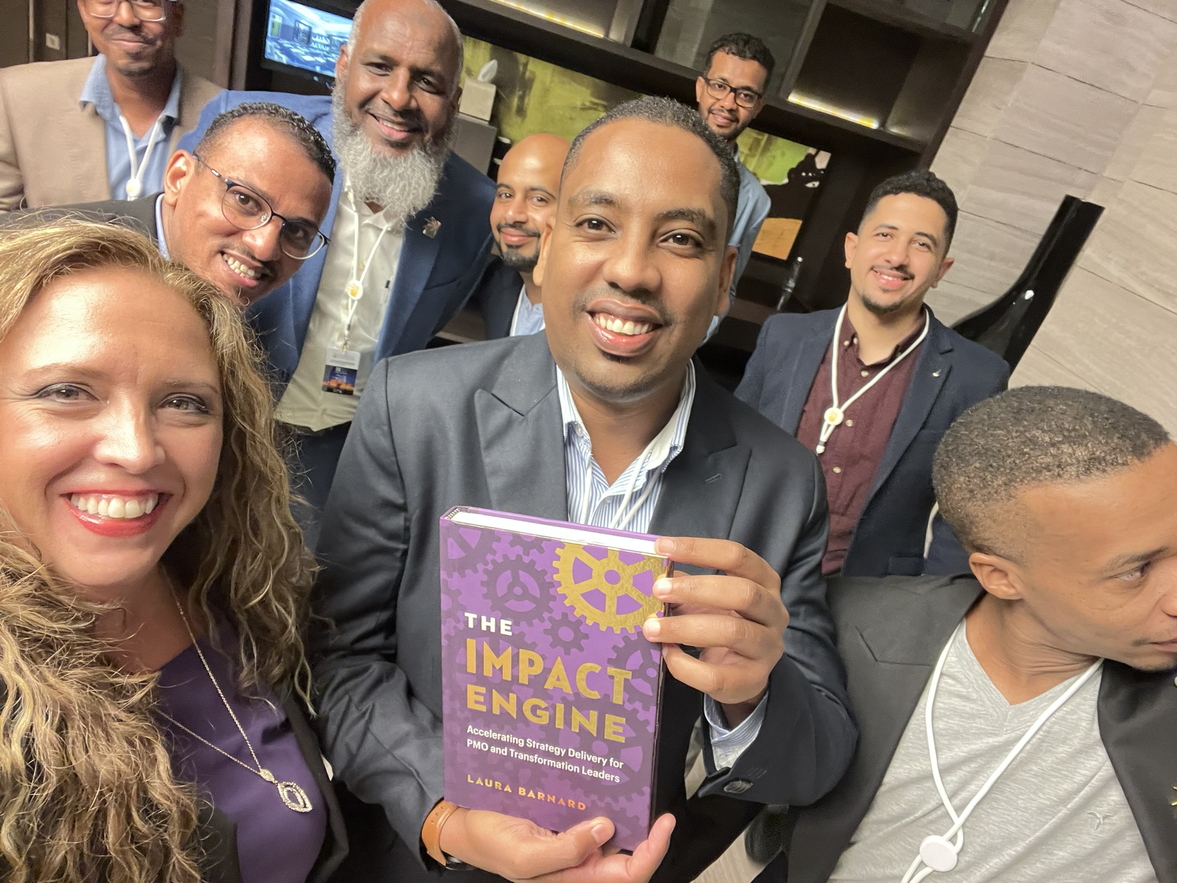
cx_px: 588
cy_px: 442
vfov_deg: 58.9
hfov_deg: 73.9
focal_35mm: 23
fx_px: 782
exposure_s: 1/30
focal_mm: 2.71
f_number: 2.2
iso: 400
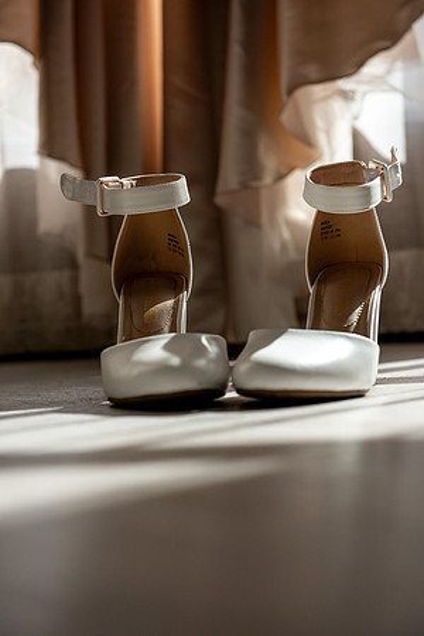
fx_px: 1237
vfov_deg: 28.8
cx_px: 212
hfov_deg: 19.5
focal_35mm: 70
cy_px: 318
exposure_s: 1/1250
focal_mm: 70
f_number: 5
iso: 800
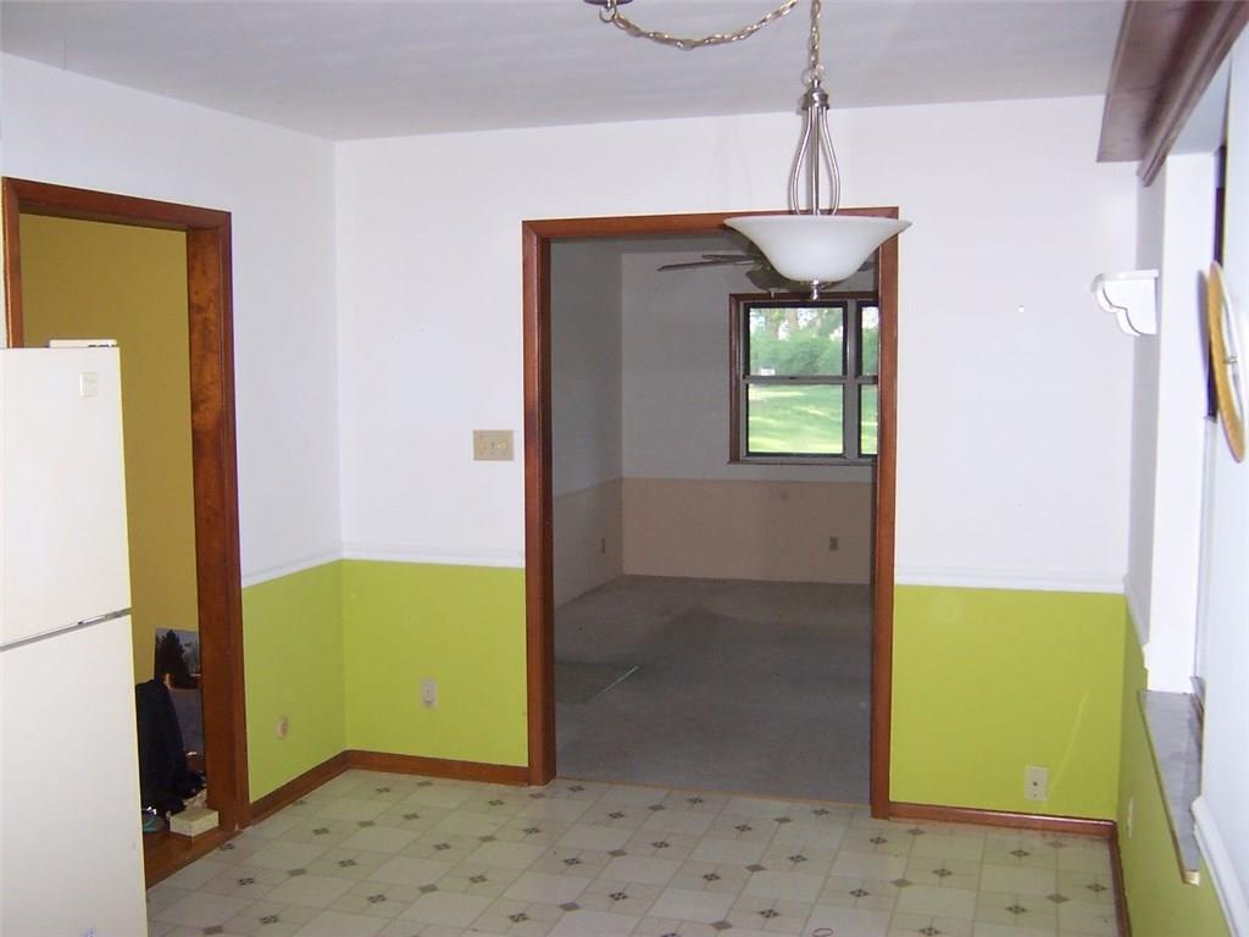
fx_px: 1299
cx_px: 624
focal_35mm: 36
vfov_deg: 39.7
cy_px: 468
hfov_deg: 51.4
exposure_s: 1/60
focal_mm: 5.6
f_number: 2.8
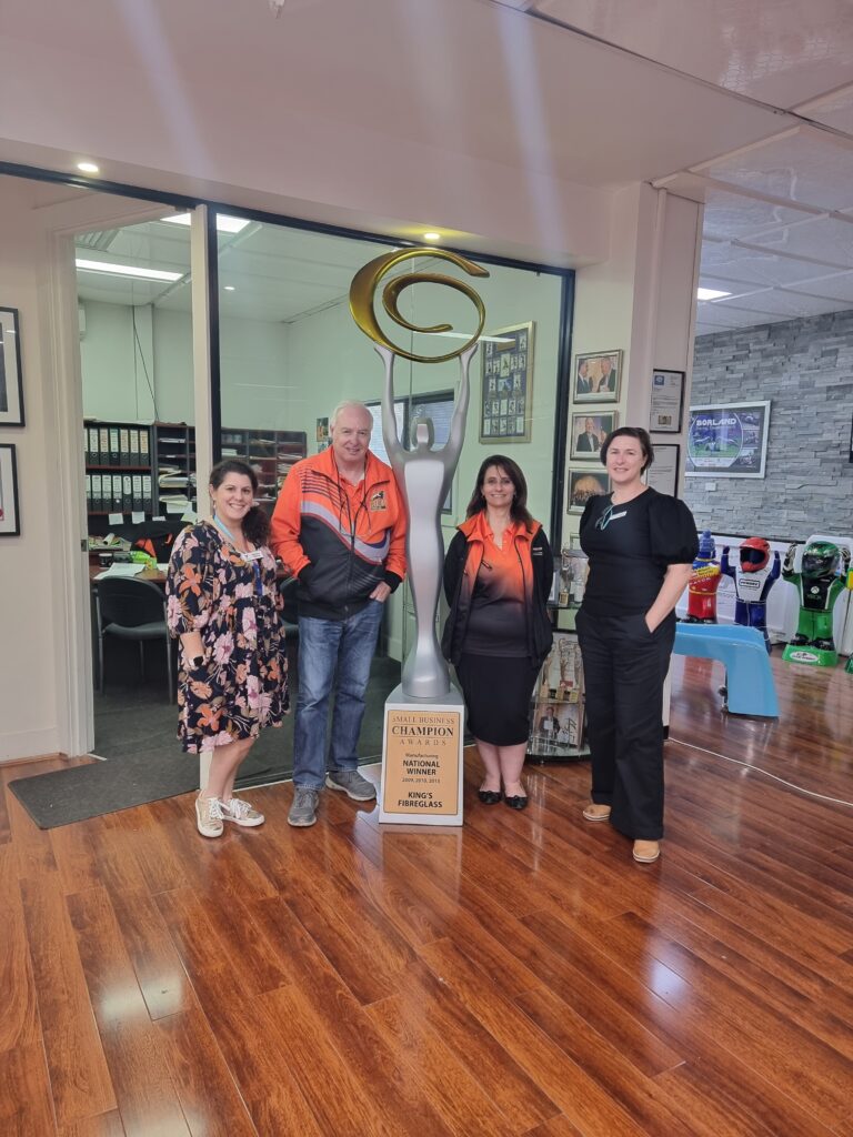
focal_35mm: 24
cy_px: 568
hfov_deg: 56.8
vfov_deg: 71.6
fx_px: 789
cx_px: 426
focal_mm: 6.7
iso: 200
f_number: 1.8
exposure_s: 1/50
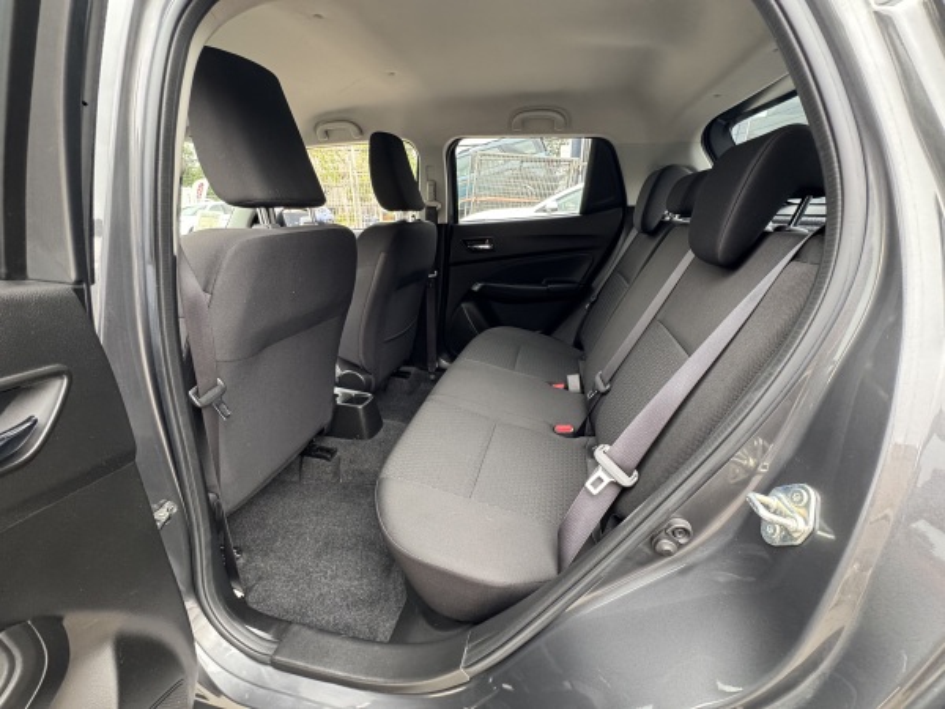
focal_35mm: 14
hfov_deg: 102.1
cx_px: 472
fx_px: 382
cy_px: 354
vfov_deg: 85.7
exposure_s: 1/81
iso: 320
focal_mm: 2.22
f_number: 2.2
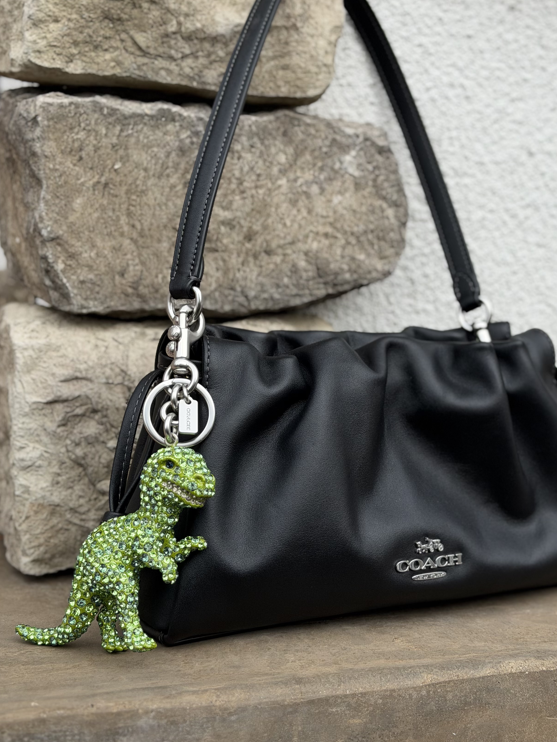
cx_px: 312
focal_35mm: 60
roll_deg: -0.8
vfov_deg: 32.1
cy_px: 312
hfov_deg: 24.4
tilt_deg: -3.8
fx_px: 1287
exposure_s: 1/1222
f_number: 1.78
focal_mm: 6.76
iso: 64
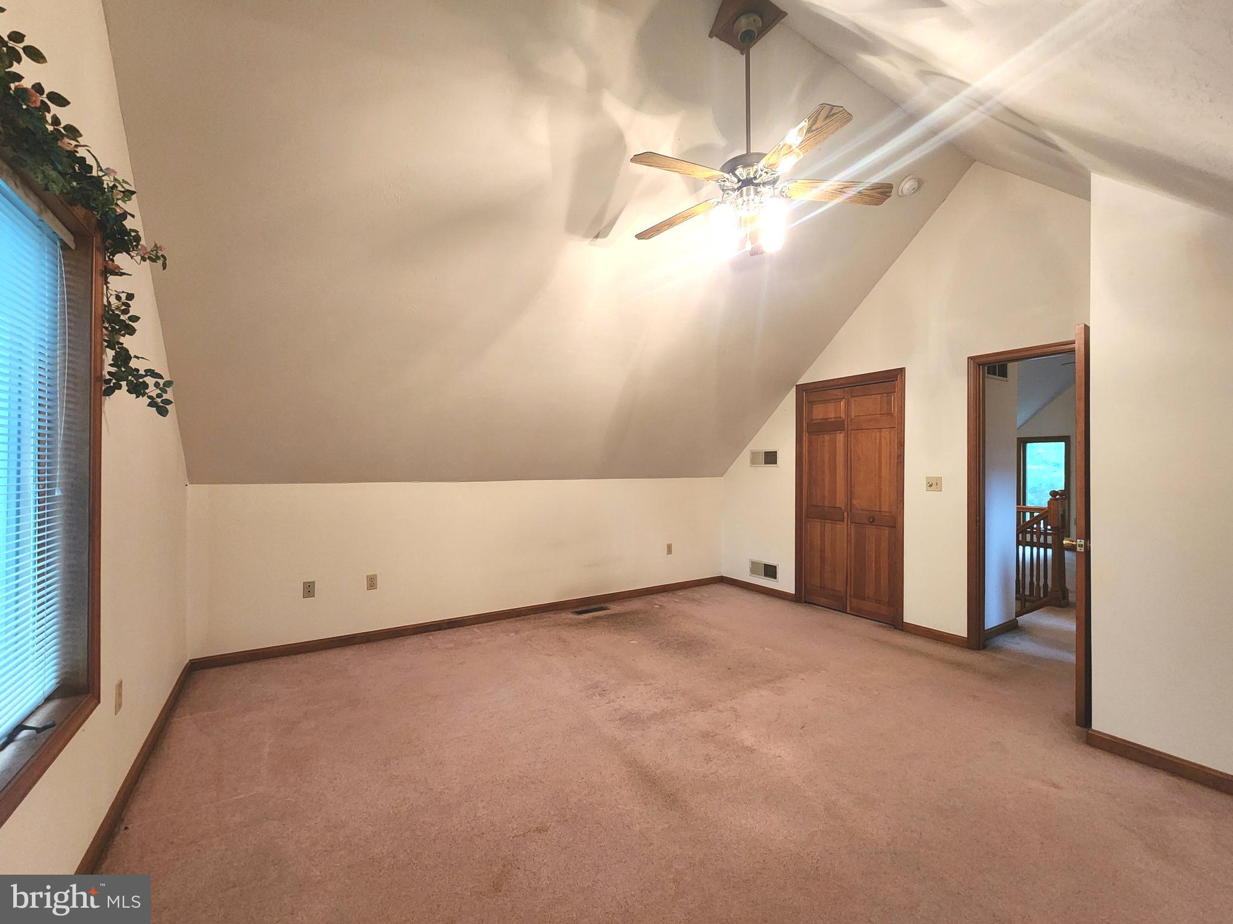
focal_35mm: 13
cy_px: 462
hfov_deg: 106.2
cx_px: 616
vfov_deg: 89.9
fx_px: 463
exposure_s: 1/30
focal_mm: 2.2
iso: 500
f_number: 2.2
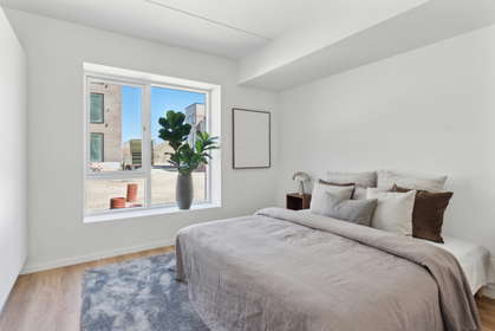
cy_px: 166
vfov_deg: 65.3
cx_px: 248
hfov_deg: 87.6
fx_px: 258
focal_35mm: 19
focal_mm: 12.5
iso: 200
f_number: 8
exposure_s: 1/20
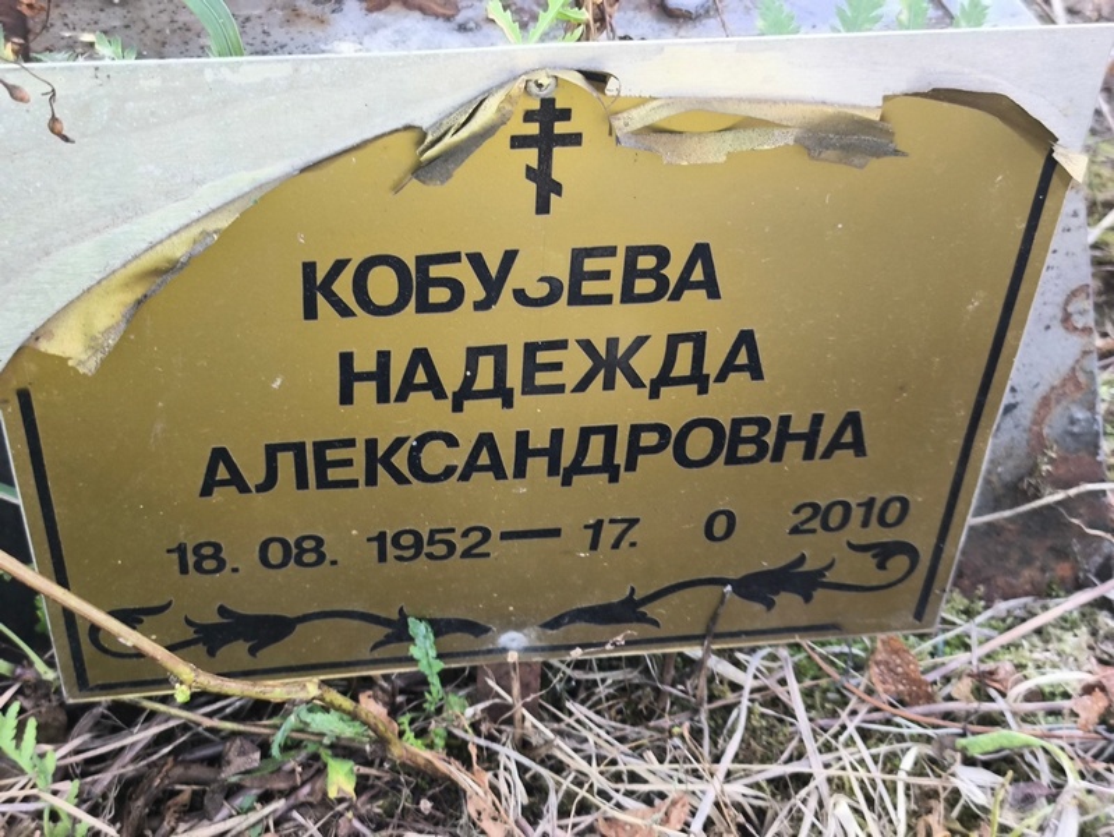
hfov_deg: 38.2
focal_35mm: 50
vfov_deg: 29.1
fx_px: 1610
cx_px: 557
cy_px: 418
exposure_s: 1/50
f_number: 1.7
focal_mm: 4.71
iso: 50
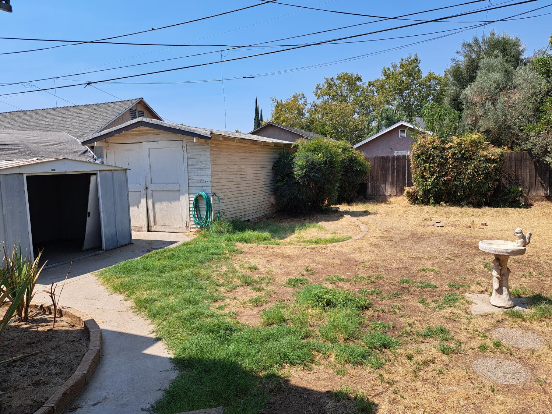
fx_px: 383
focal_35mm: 24
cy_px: 207
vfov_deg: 56.8
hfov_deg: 71.6
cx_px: 276
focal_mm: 5.23
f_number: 1.8
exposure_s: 1/962
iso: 50
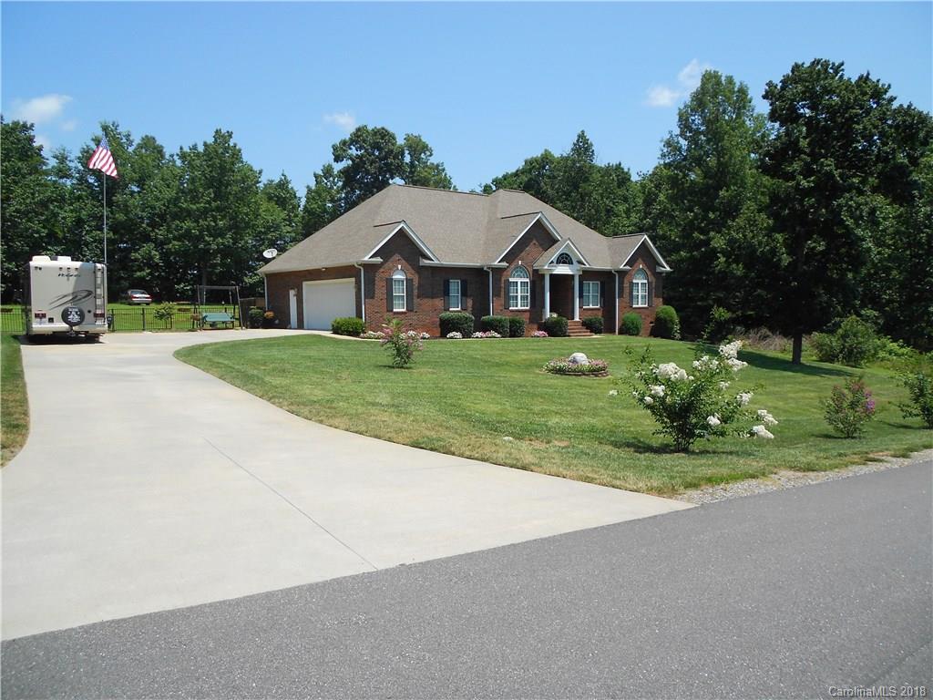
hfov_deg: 67.3
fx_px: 701
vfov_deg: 53.1
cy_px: 350
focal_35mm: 26
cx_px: 466
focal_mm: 4.6
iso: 80
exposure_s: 1/800
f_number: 3.2
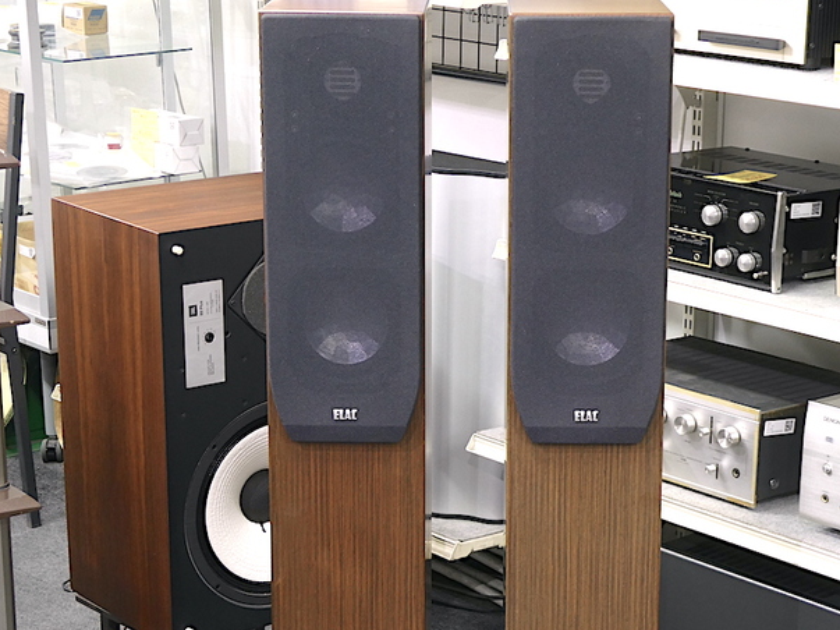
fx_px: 2086
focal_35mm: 86
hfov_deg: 22.8
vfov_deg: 17.1
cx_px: 458
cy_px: 453
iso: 100
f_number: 4.1
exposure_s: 1/1.6
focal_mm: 9.6
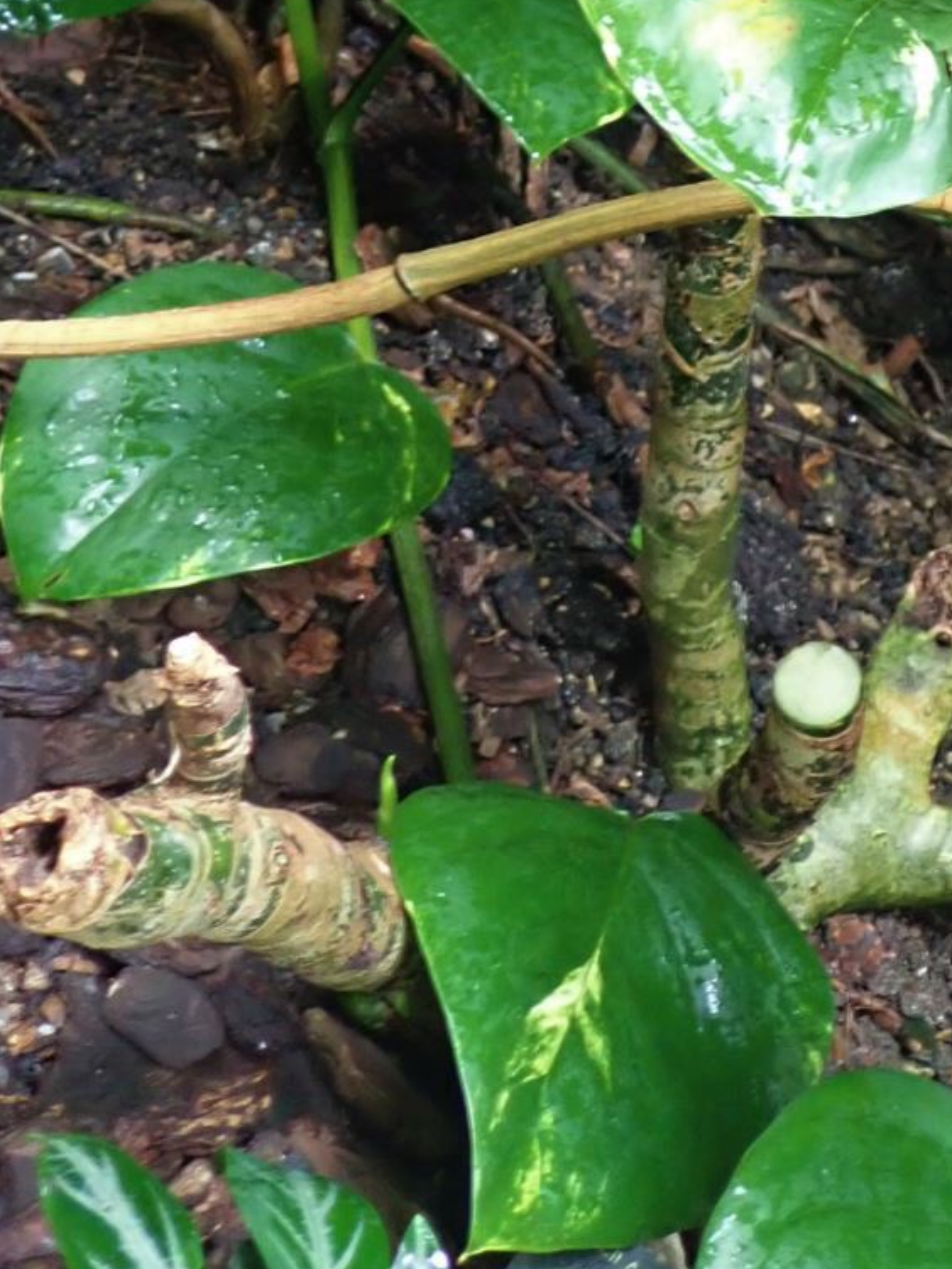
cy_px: -146
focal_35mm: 80
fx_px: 2932
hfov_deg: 18.3
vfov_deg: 22.9
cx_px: 780
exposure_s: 1/30
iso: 400
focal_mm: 5.5
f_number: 2.3
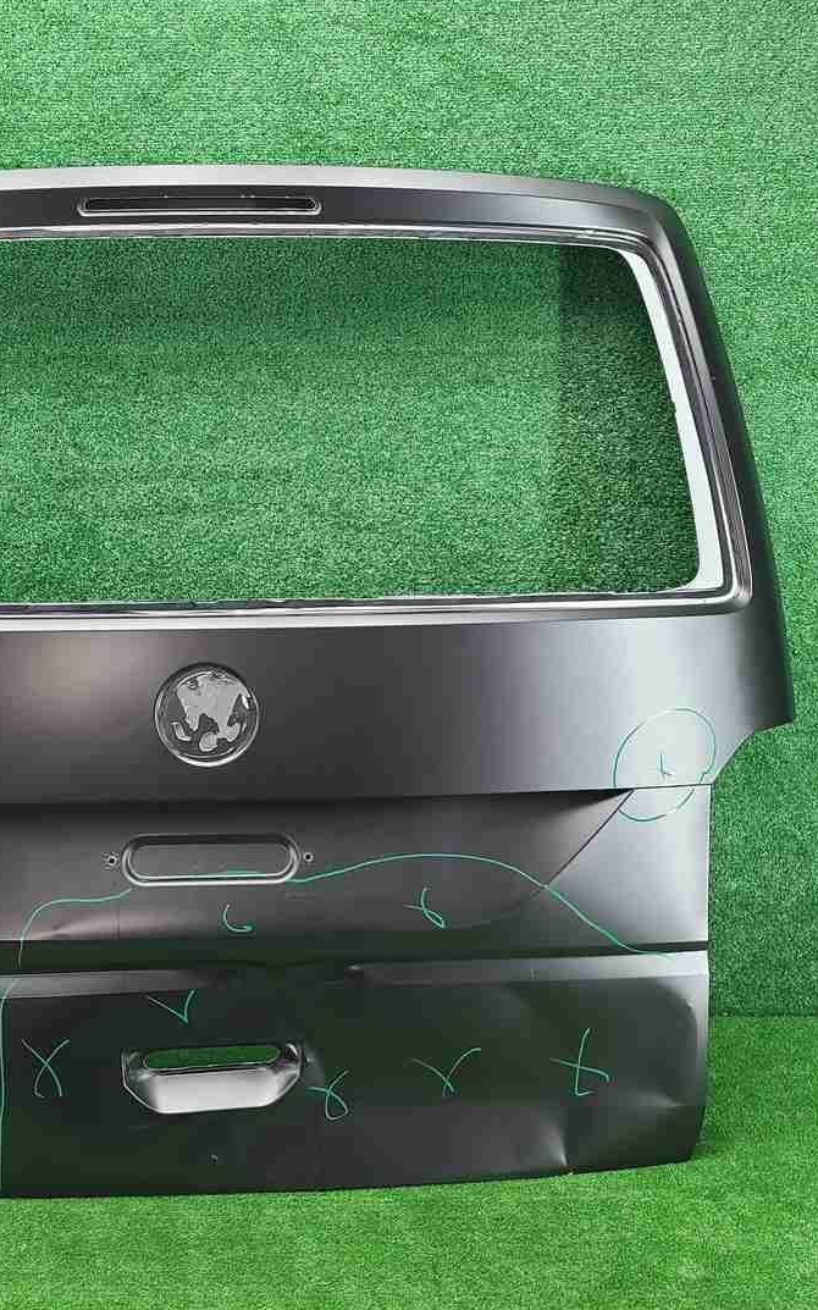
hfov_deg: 34.1
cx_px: 266
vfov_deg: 52.8
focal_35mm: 37
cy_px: 652
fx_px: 1321
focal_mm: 5.4
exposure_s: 1/50
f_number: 1.8
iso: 186
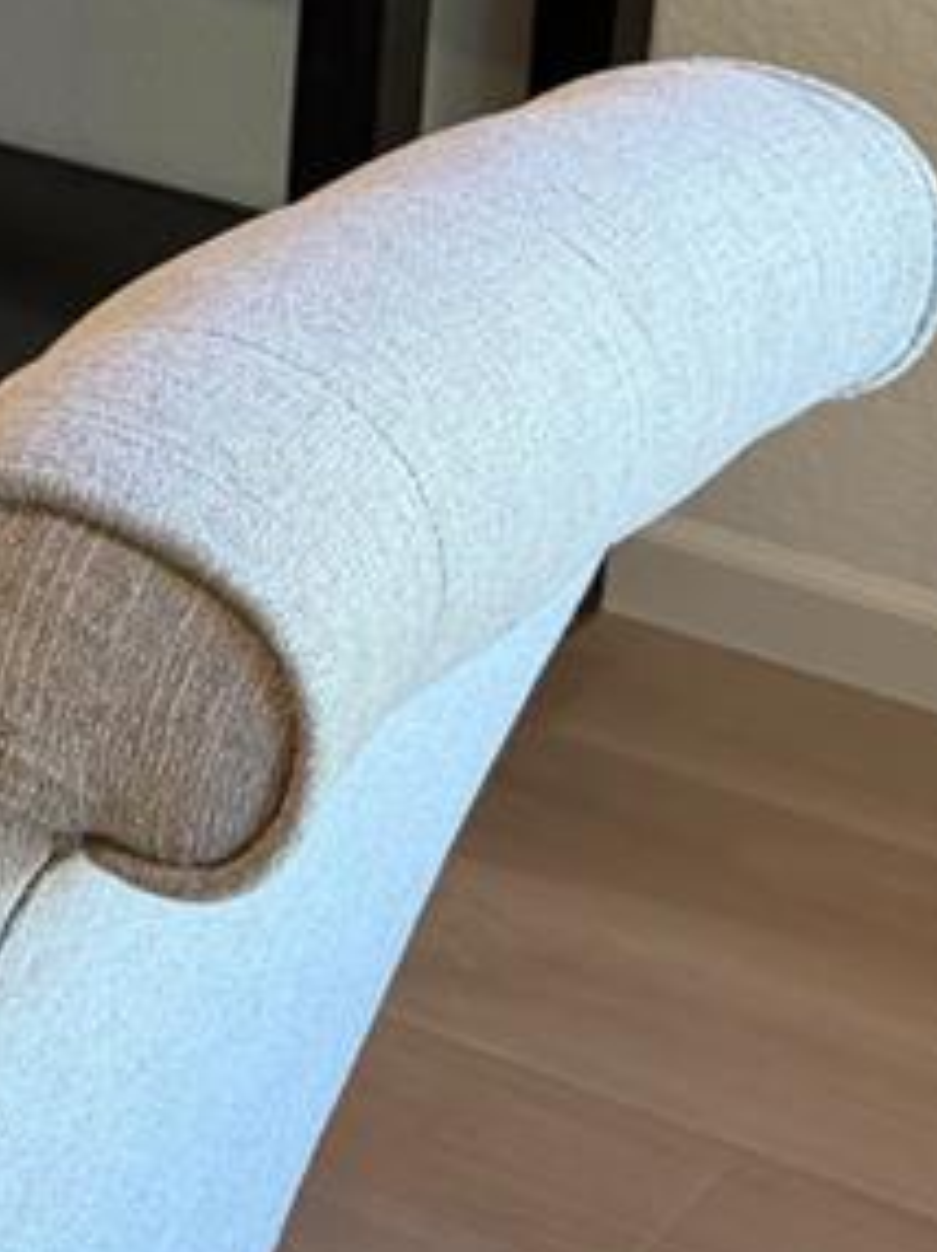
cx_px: -738
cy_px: -589
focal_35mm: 126
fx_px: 4554
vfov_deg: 14.6
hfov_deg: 11.0
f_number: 1.78
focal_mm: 6.76
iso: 200
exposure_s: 1/120
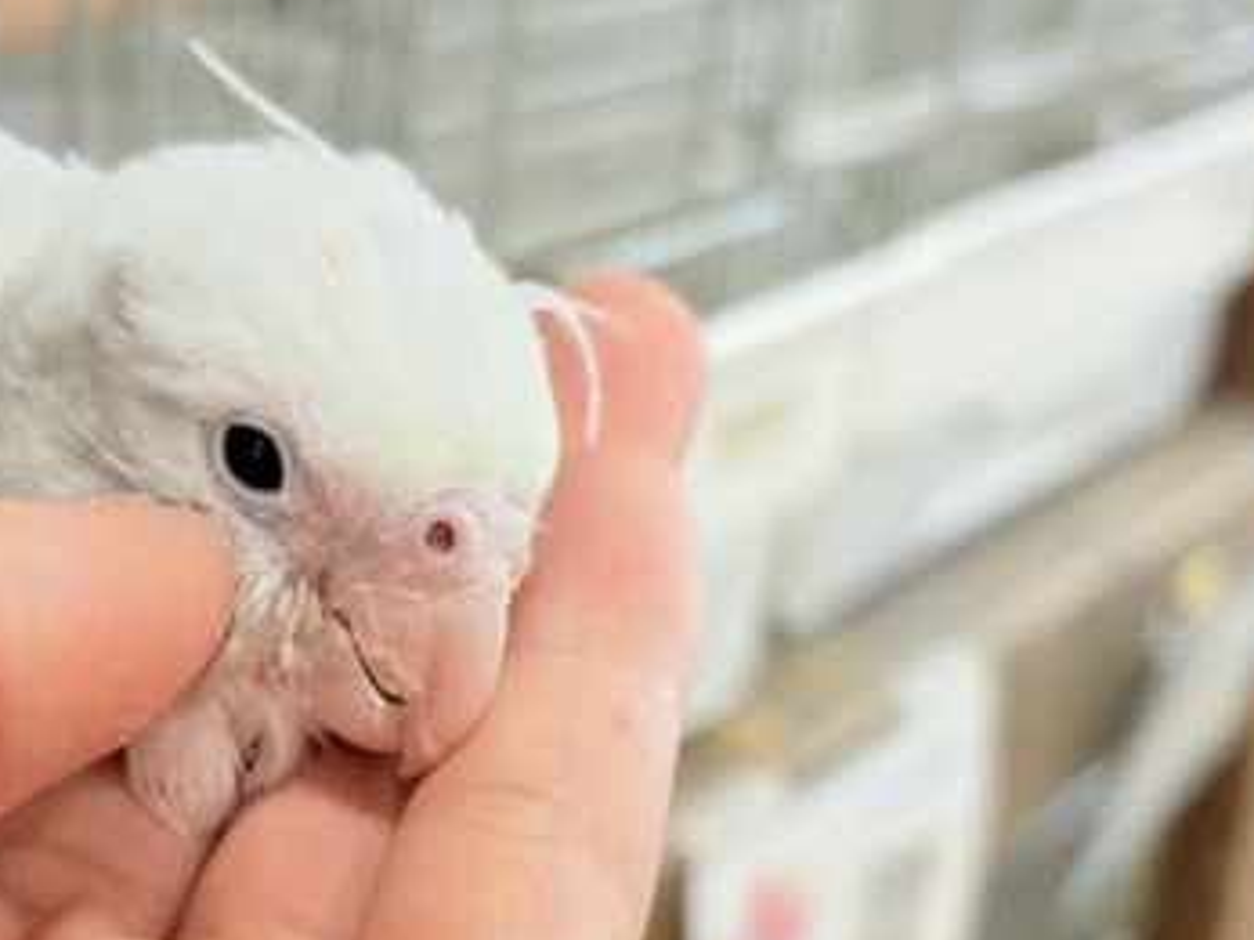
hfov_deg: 20.3
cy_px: 806
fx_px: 3476
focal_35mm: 96
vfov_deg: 15.3
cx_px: 379
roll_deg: -3.8
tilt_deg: -19.5
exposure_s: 1/50
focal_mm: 5.96
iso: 50
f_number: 1.6
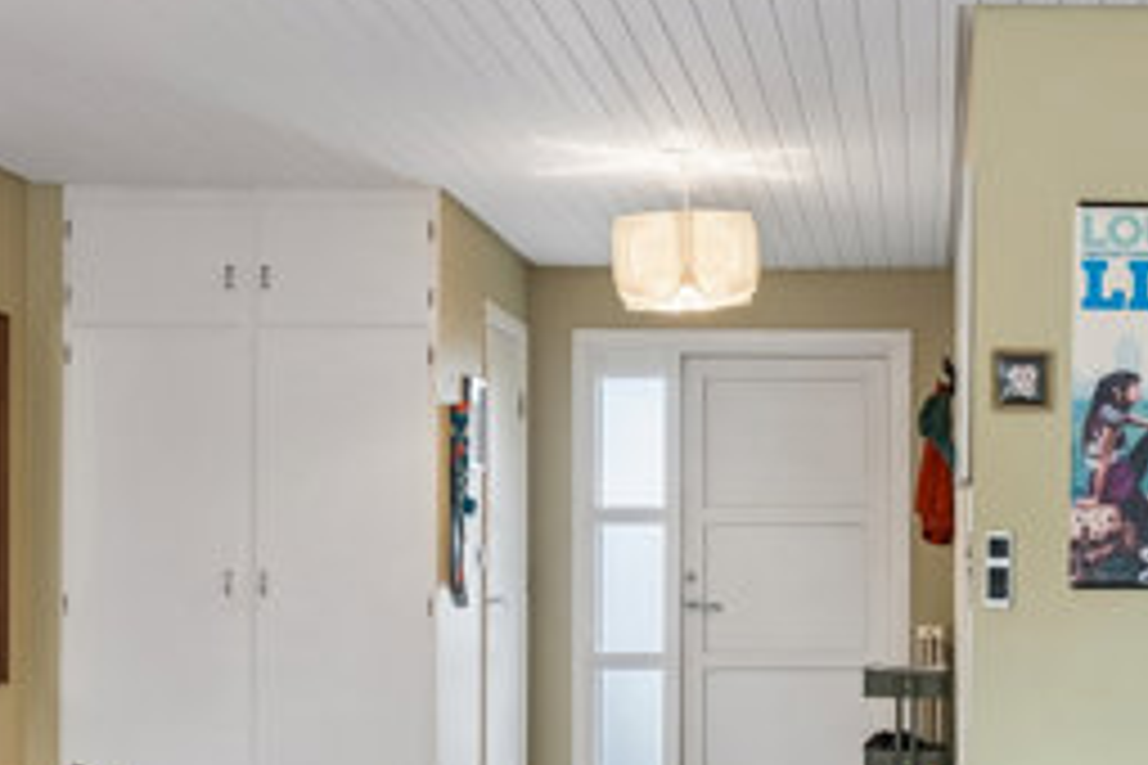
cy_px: 592
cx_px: 968
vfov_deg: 19.7
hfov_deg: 28.7
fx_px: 2180
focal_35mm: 68
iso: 200
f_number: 8
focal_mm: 14.5
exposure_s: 1/8
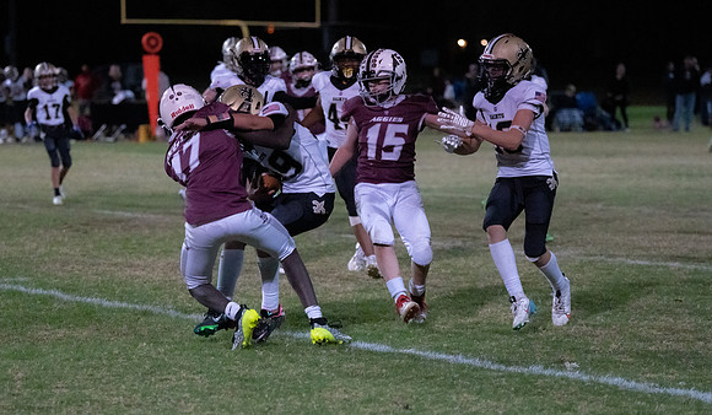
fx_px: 2636
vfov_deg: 9.0
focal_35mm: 138
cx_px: 344
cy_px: 300
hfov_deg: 15.4
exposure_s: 1/1000
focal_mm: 101
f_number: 2.8
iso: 10000
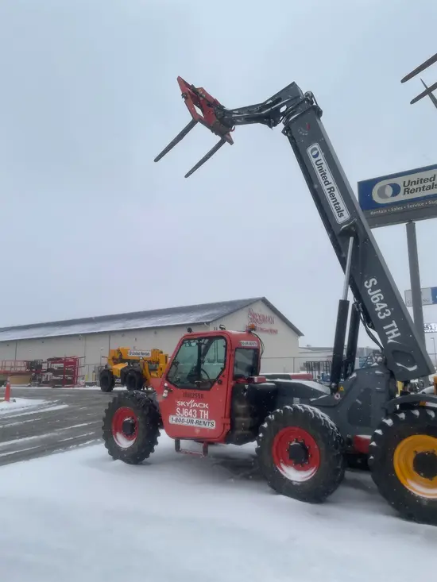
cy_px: 291
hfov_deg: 53.1
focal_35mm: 26
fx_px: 438
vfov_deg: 67.3
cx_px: 218
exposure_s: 1/4000
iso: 32
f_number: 1.6
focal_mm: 4.2
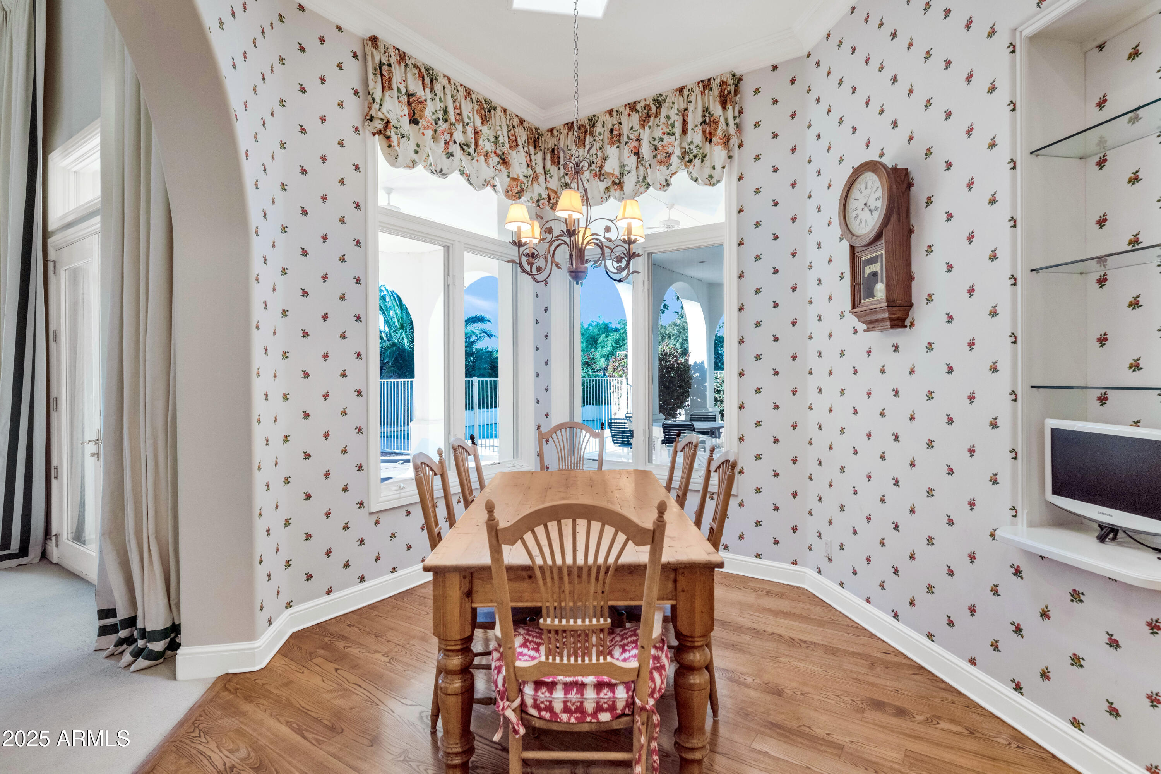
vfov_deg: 67.4
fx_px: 580
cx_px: 580
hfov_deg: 90.0
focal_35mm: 18
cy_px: 387
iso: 500
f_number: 6.3
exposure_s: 1/100
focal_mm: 18
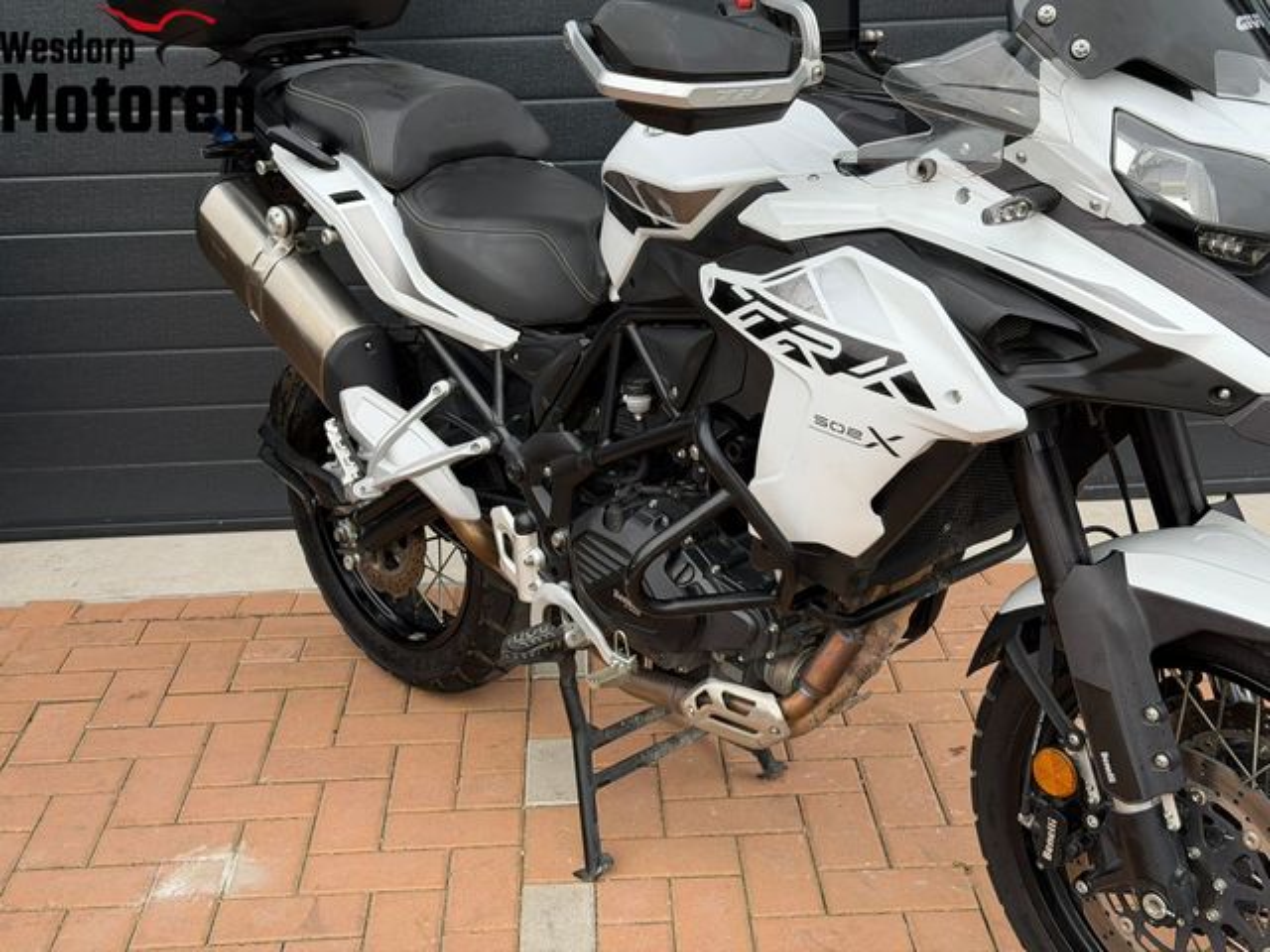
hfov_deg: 39.7
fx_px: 1761
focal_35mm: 48
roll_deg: +2.8
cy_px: 476
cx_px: 635
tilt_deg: -18.3
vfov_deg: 30.3
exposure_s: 1/636
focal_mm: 6.76
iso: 64
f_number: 1.78
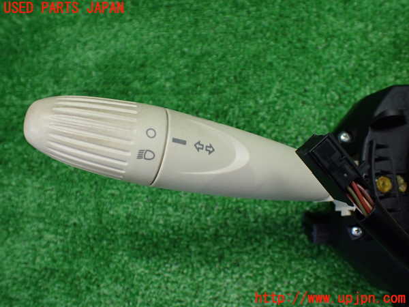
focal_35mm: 30
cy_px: 154
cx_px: 204
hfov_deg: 60.0
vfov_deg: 46.8
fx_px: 354
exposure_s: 1/125
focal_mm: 5.4
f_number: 2.3
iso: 400
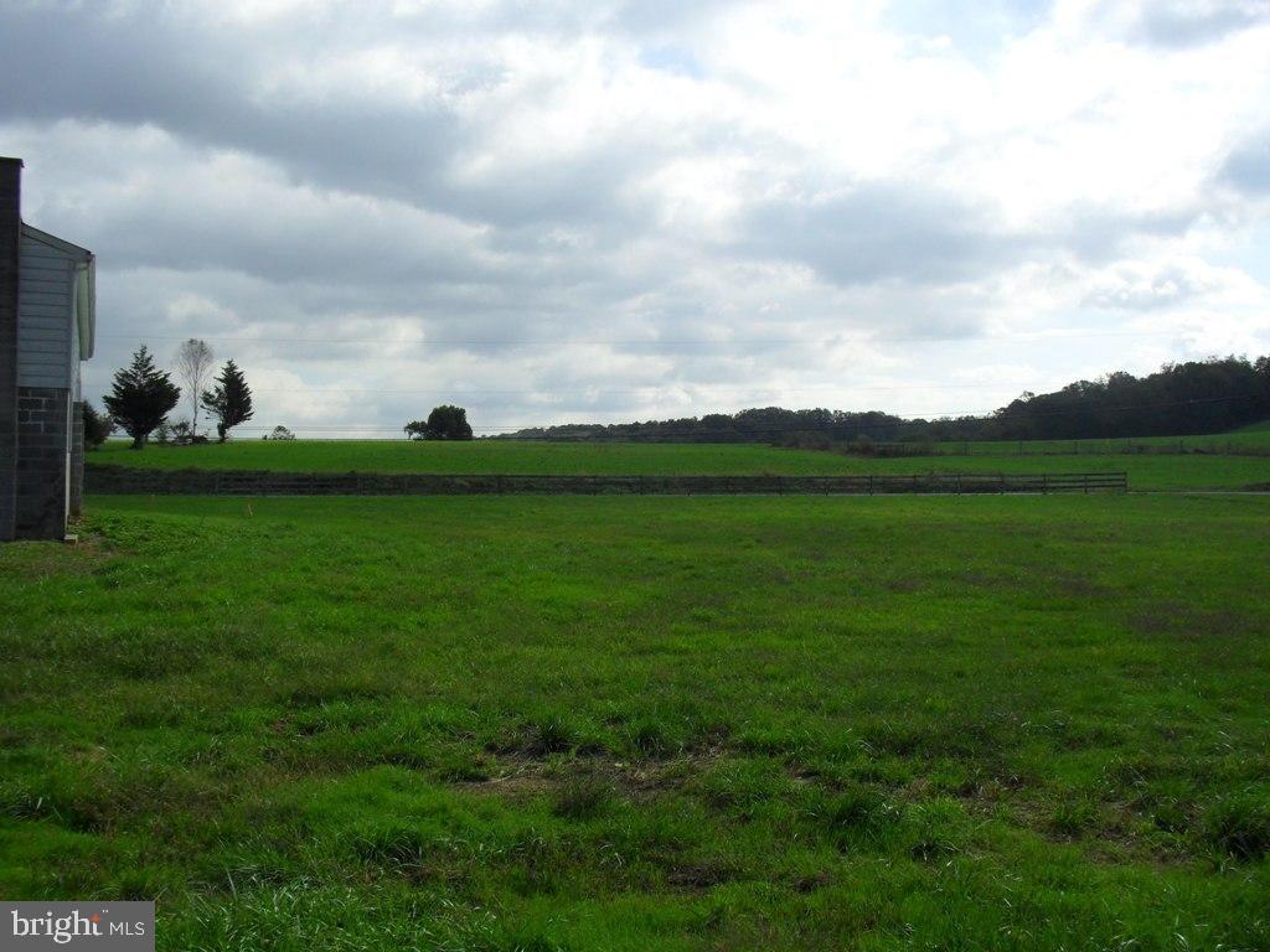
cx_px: 635
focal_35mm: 35
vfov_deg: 40.7
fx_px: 1284
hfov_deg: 52.6
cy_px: 476
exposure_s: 1/350
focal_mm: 6.3
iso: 100
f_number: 8.4
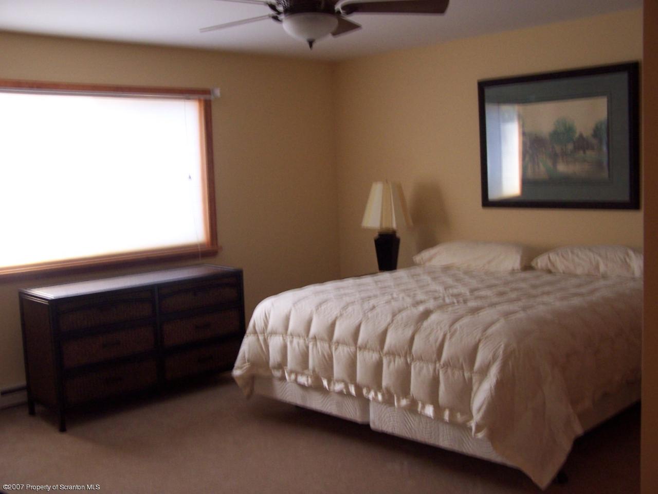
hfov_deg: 49.0
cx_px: 329
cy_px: 247
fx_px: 722
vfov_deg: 37.7
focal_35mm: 38
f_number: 2.8
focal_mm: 6.3
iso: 140
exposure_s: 1/8
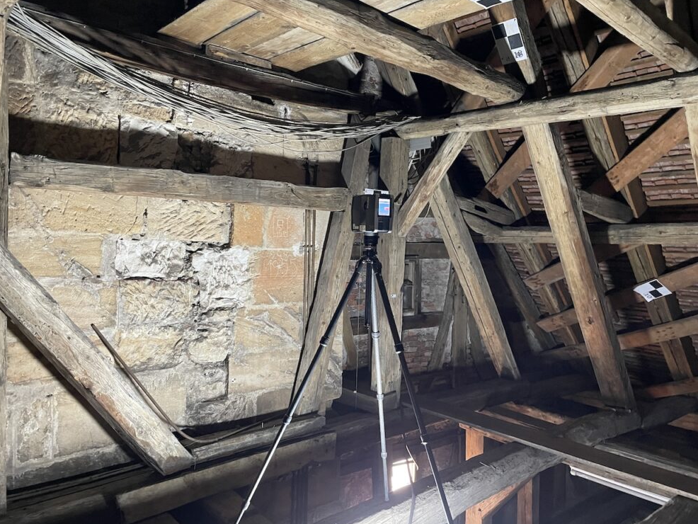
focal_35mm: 27
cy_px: 256
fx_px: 545
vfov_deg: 51.4
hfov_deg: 65.3
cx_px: 336
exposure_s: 1/57
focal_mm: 4.2
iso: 500
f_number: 1.6
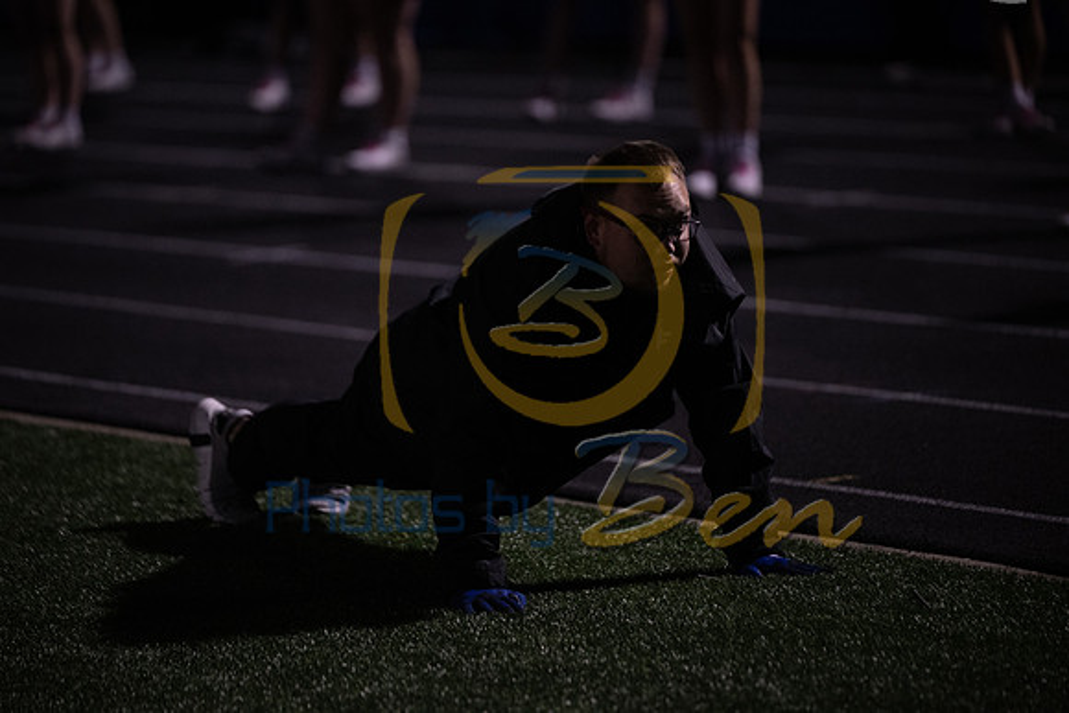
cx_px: 534
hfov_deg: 10.3
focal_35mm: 200
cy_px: 356
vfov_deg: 6.9
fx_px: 5940
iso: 4000
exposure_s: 1/1250
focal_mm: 200
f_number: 2.8
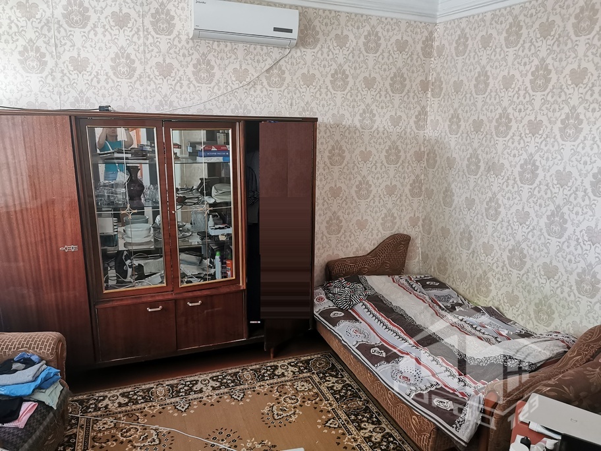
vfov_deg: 51.4
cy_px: 226
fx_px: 469
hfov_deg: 65.3
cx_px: 300
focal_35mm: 27
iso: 500
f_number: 1.6
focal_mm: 5.56
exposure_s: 1/60
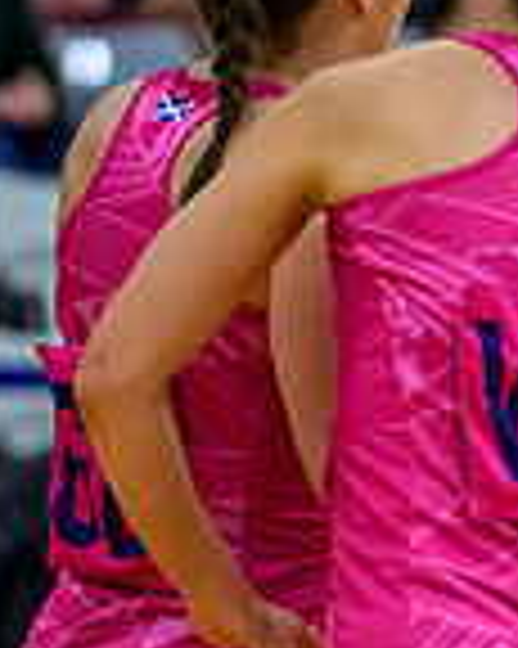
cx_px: 1297
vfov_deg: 2.1
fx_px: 18052
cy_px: 441
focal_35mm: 941
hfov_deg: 1.6
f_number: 2.8
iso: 4000
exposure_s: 1/1250
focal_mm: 200
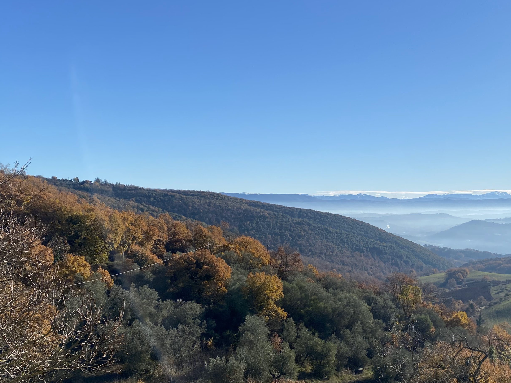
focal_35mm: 43
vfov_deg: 33.6
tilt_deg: +0.1
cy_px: 201
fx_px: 635
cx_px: 371
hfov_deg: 42.7
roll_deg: +0.5
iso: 32
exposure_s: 1/4608
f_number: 1.8
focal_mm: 4.25
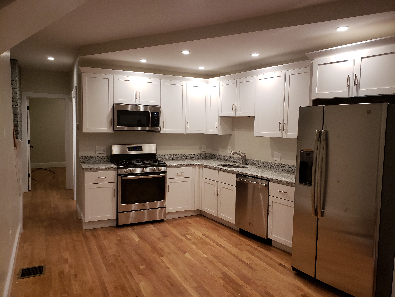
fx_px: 297
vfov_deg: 53.1
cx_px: 198
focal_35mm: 26
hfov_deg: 67.3
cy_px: 148
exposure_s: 1/60
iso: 200
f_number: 2.4
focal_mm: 4.3
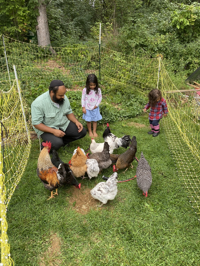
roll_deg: +1.6
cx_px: 100
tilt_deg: -22.3
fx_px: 200
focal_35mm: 26
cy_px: 133
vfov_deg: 67.3
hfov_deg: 53.1
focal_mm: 4.25
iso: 64
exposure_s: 1/121
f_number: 1.8
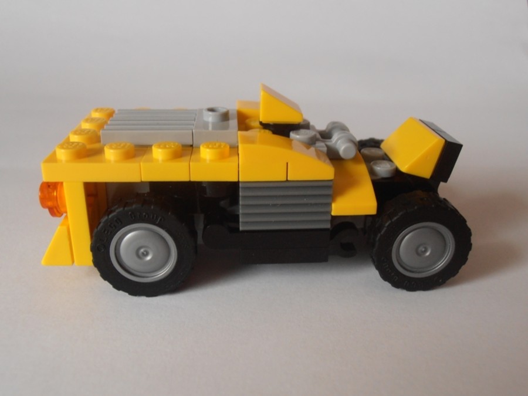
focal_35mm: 37
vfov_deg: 38.7
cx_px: 264
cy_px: 198
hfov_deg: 50.1
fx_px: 564
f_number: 3.9
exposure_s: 1/20
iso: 125
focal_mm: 6.61
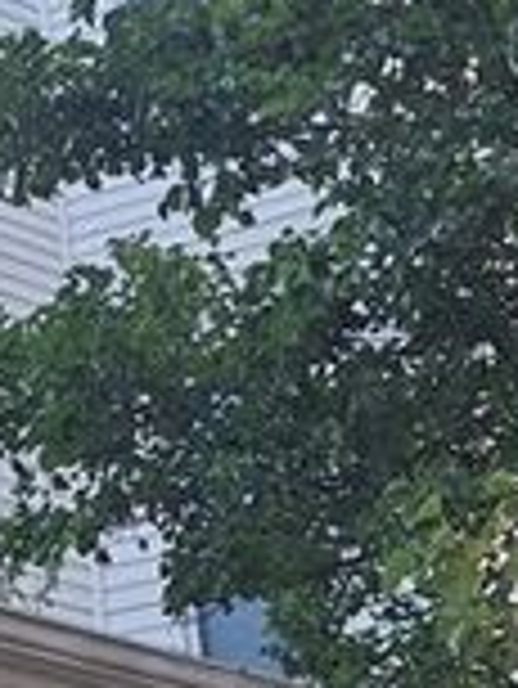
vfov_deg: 19.1
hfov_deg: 14.3
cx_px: -126
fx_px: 1992
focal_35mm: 100
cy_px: 677
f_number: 1.8
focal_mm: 5.54
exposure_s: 1/696
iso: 40
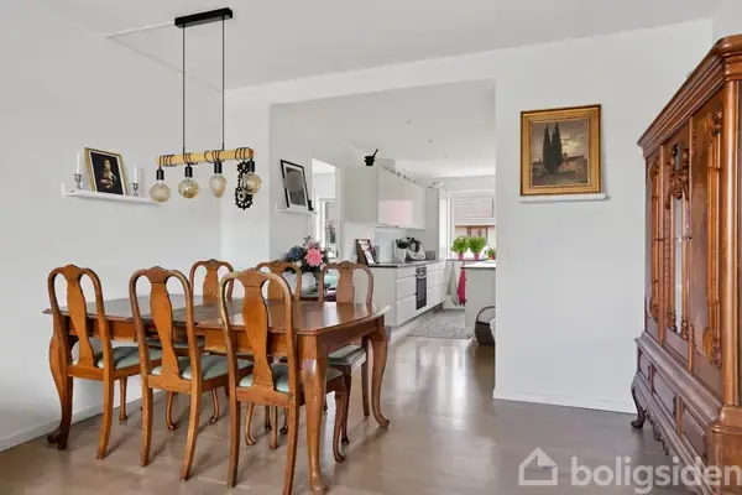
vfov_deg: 57.2
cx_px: 371
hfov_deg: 78.6
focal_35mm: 22
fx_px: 453
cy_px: 248
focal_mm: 22
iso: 400
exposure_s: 1/15
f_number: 8
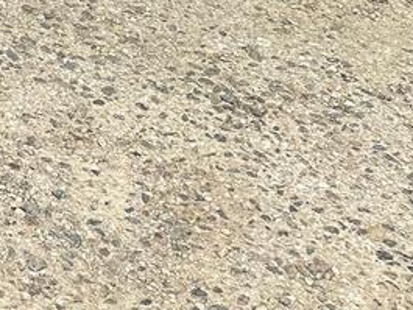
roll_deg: -0.2
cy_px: -424
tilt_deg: -14.0
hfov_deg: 13.5
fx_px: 1385
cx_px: -500
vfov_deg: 10.9
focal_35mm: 116
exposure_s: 1/3058
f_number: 1.78
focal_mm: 6.86
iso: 80
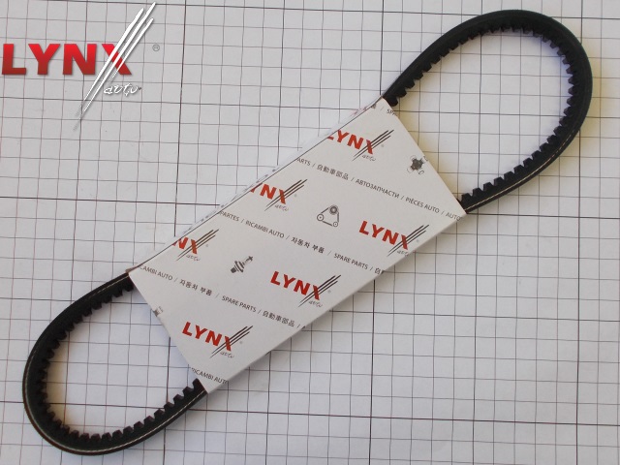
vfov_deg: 53.1
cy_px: 232
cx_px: 310
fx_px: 466
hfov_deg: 67.3
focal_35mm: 26
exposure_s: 1/60
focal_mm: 4.6
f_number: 3.2
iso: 80
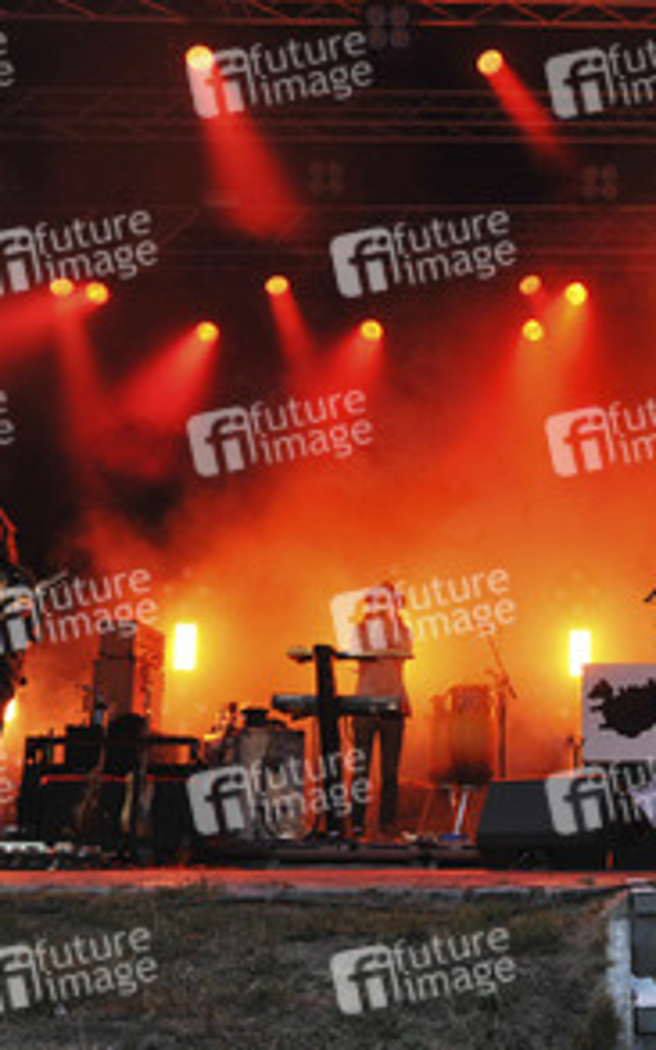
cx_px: 686
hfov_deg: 25.7
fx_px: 1345
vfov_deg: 42.7
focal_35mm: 47
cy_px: 523
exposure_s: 1/200
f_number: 2.8
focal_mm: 30
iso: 800
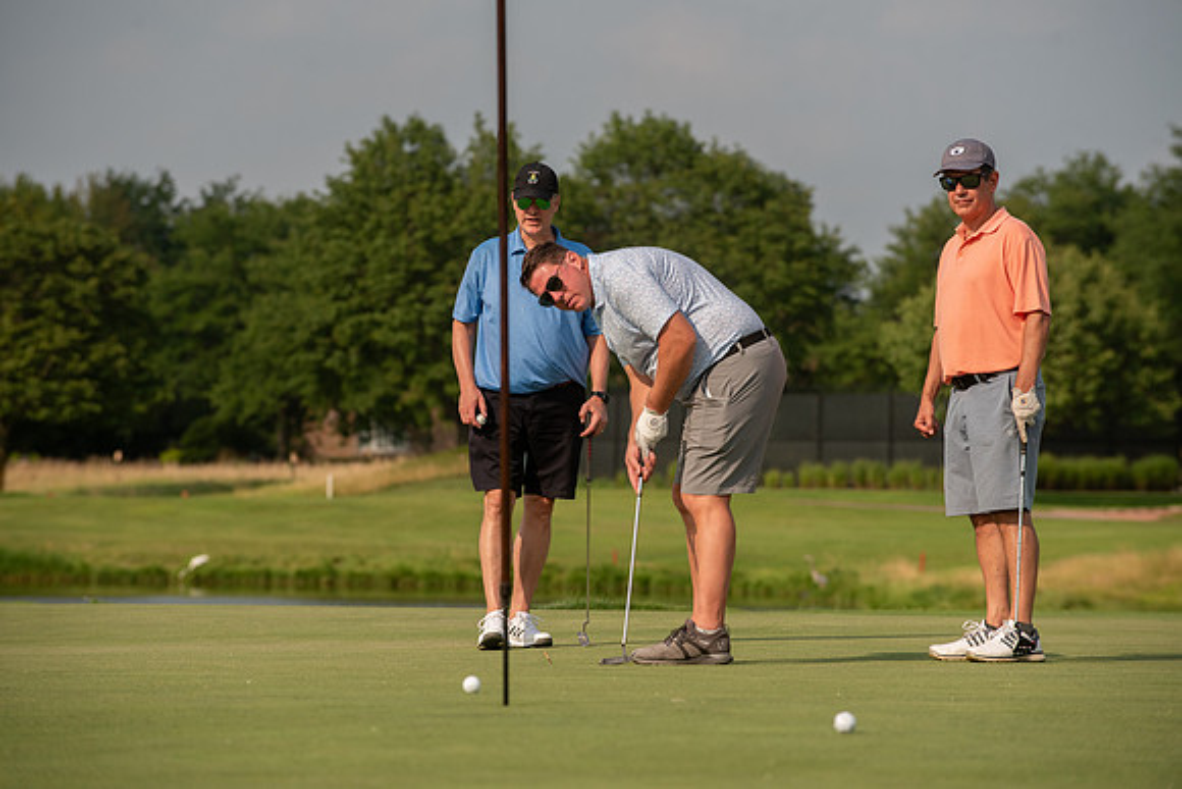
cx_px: 591
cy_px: 394
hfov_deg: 10.3
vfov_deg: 6.9
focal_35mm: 200
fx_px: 6568
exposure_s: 1/1250
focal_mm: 200
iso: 250
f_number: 5
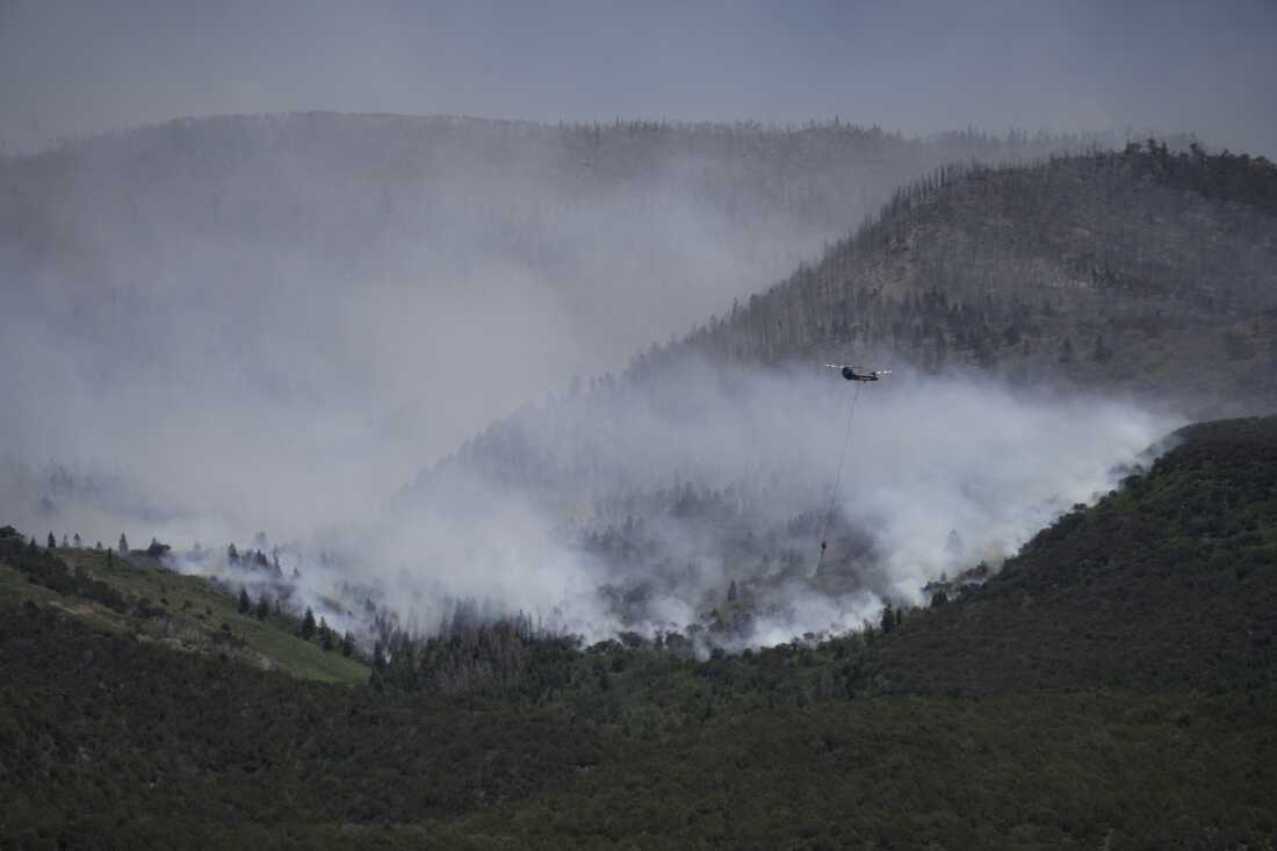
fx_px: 8511
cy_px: 426
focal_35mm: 240
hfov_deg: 8.6
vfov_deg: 5.7
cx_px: 638
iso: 160
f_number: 6.3
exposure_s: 1/2000
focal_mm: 240
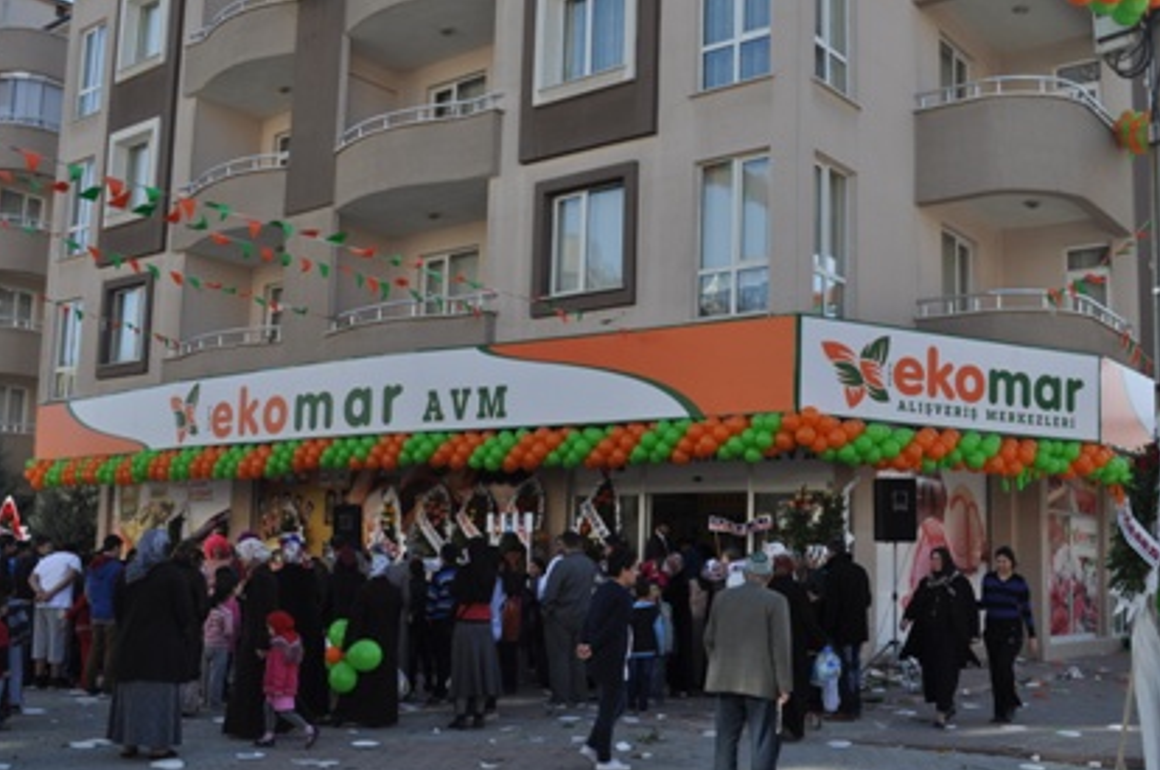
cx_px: 608
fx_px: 1255
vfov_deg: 34.1
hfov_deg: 49.6
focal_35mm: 39
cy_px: 414
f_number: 8
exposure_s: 1/250
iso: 200
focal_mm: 24
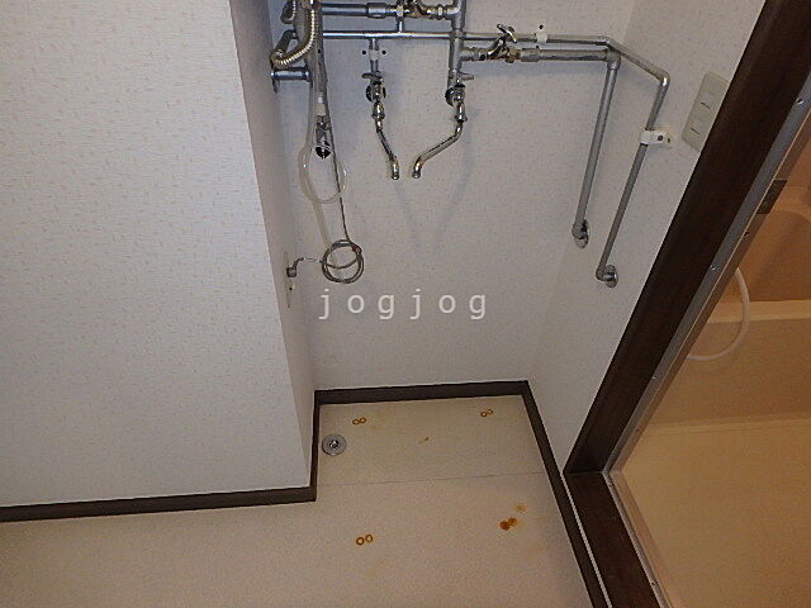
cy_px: 304
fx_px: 492
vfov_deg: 63.4
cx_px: 406
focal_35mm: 21
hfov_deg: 79.0
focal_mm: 3.7
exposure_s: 1/30
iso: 400
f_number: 3.5
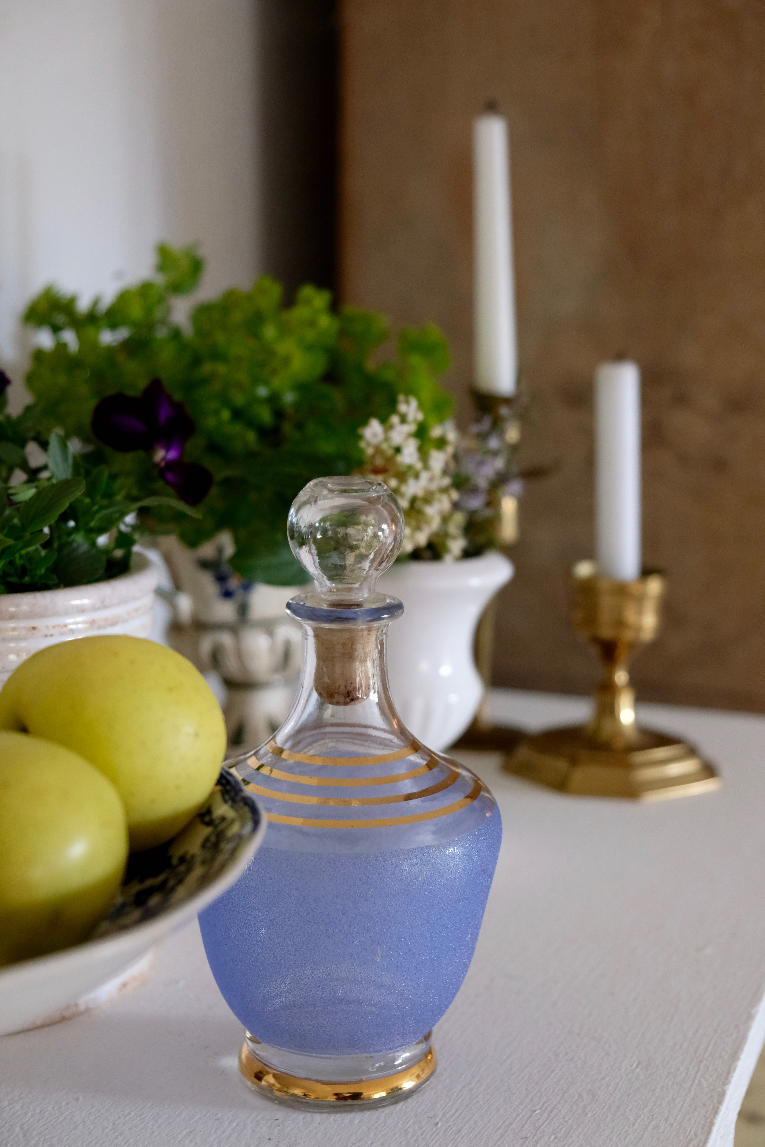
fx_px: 1721
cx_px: 382
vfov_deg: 36.9
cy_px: 574
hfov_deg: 25.1
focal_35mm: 54
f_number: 3.6
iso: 1600
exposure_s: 1/60
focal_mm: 35.8
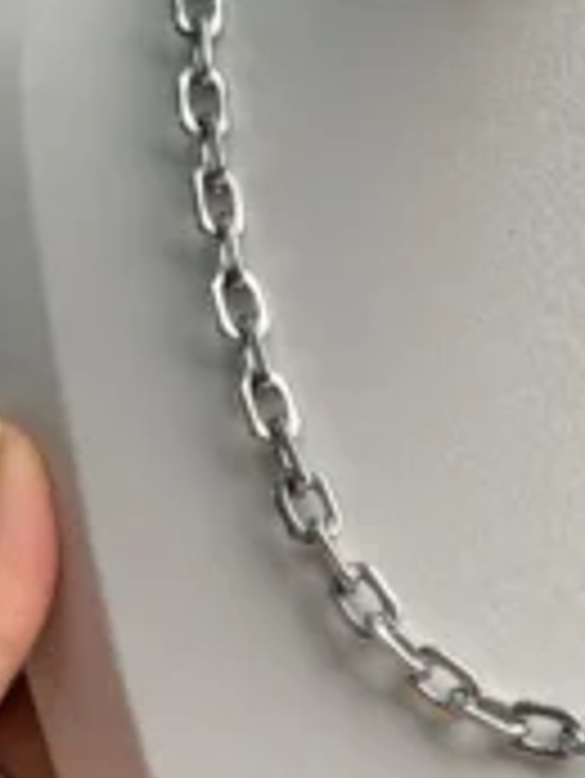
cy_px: 454
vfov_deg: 17.7
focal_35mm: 111
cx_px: 657
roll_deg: -0.3
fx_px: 2498
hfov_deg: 13.1
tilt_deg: -14.9
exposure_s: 1/975
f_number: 1.78
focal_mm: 6.76
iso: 64
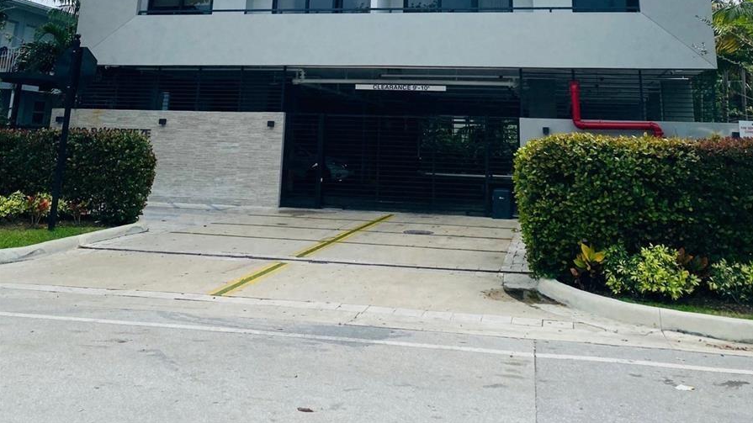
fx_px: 759
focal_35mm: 38
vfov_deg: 27.6
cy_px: -79
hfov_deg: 52.8
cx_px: 377
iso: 32
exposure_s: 1/5236
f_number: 1.8
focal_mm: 4.25
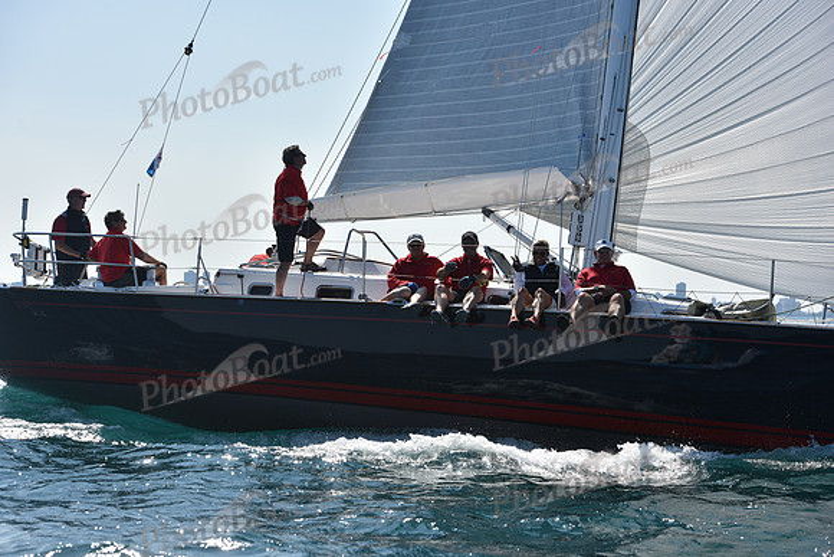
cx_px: 417
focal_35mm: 78
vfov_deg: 17.5
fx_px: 1807
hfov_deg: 26.0
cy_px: 278
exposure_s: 1/1600
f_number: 6.3
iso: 250
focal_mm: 78
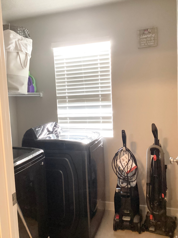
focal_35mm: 31
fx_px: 213
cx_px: 89
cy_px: 119
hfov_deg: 45.4
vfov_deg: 58.4
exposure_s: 1/60
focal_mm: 3.3
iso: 250
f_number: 2.4
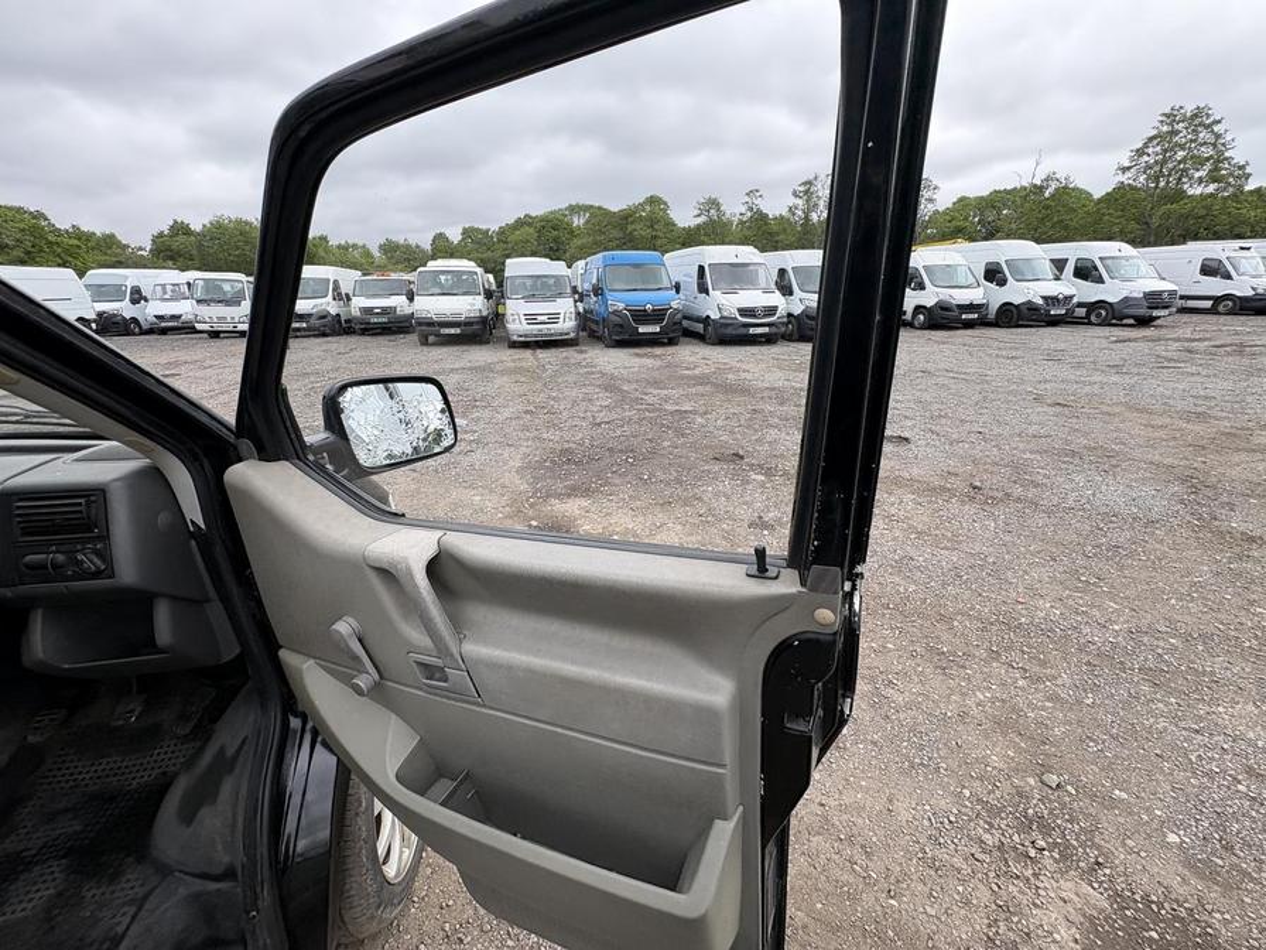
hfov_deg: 102.1
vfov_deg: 85.7
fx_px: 512
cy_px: 475
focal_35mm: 14
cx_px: 633
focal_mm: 2.22
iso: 40
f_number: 2.2
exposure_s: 1/467
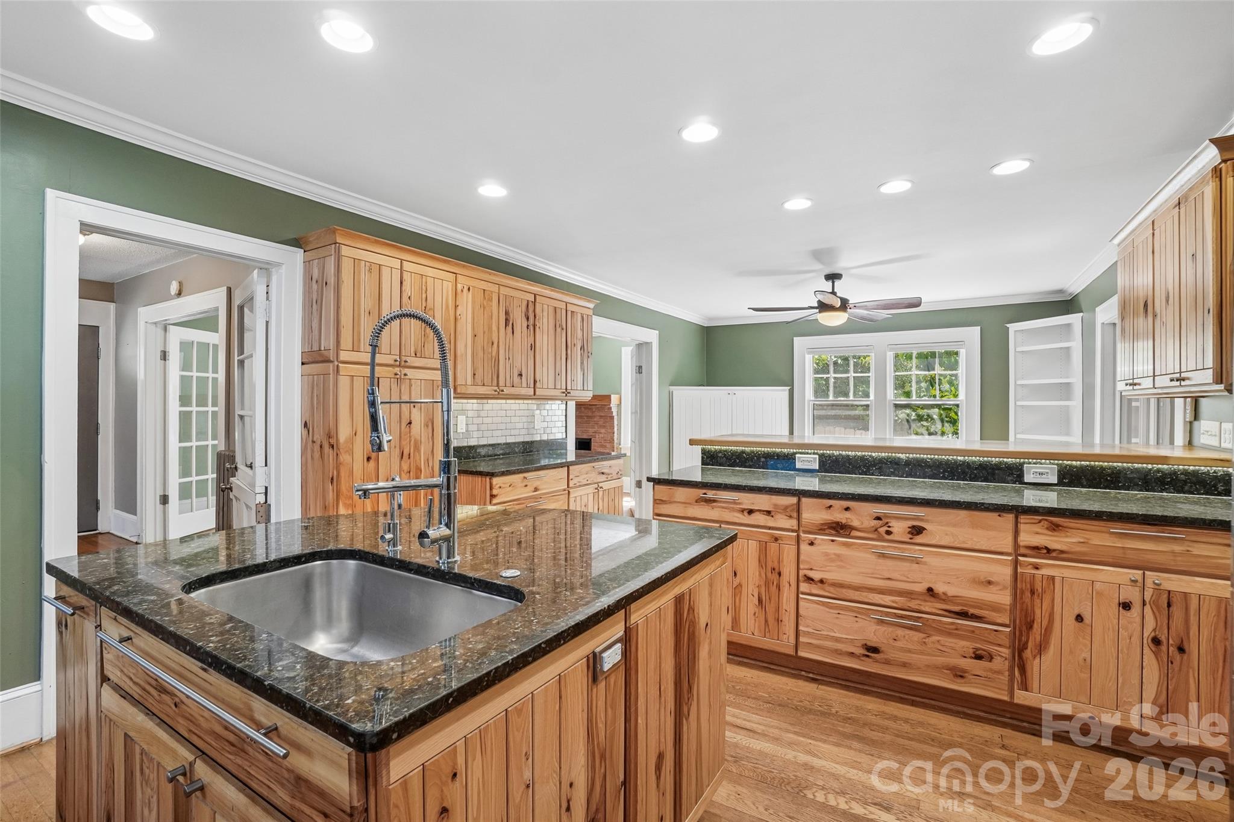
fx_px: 514
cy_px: 411
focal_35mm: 15
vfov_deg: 77.3
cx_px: 617
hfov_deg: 100.4
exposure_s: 1/15
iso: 400
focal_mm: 10
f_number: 8
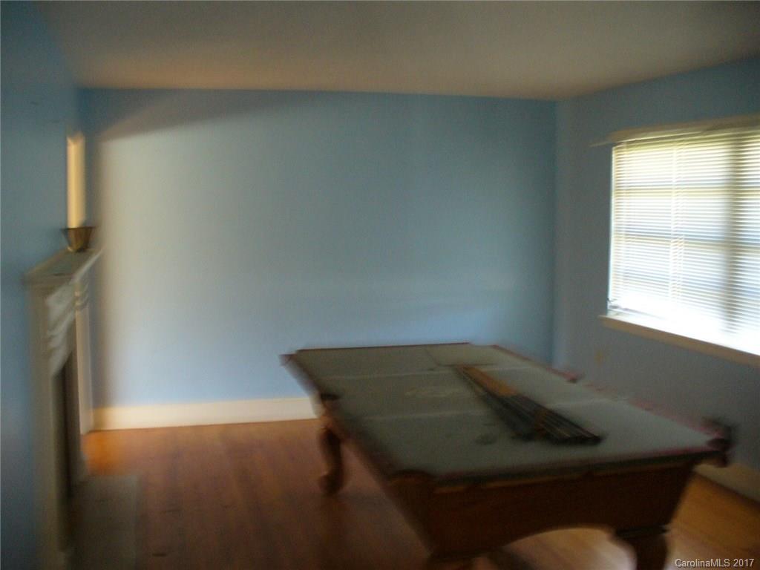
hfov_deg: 50.1
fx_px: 812
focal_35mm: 37
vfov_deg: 38.7
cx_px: 380
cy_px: 285
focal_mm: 6.1
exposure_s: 1/8
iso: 200
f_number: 2.8
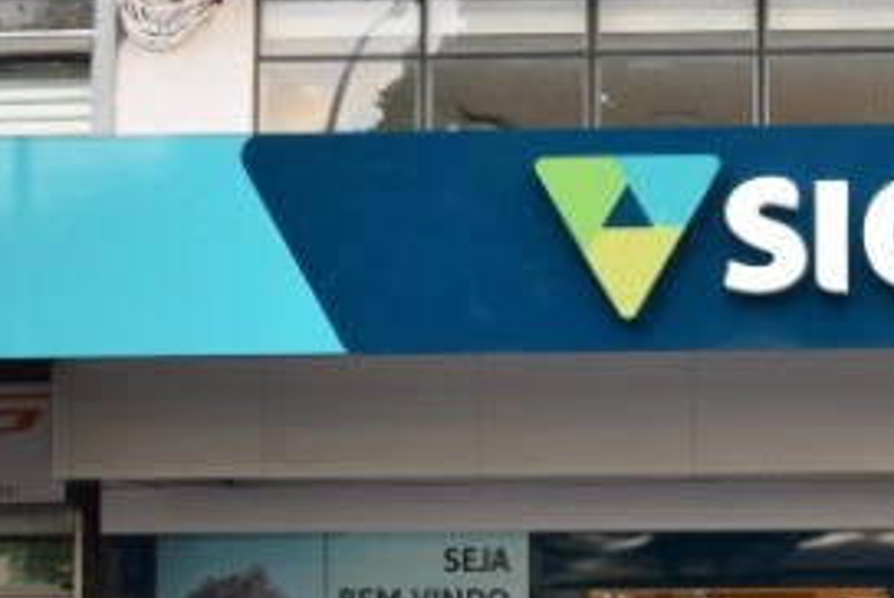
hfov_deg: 17.7
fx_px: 2759
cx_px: 1019
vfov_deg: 12.3
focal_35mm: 111
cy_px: 506
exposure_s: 1/80
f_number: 4.5
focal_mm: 28
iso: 400
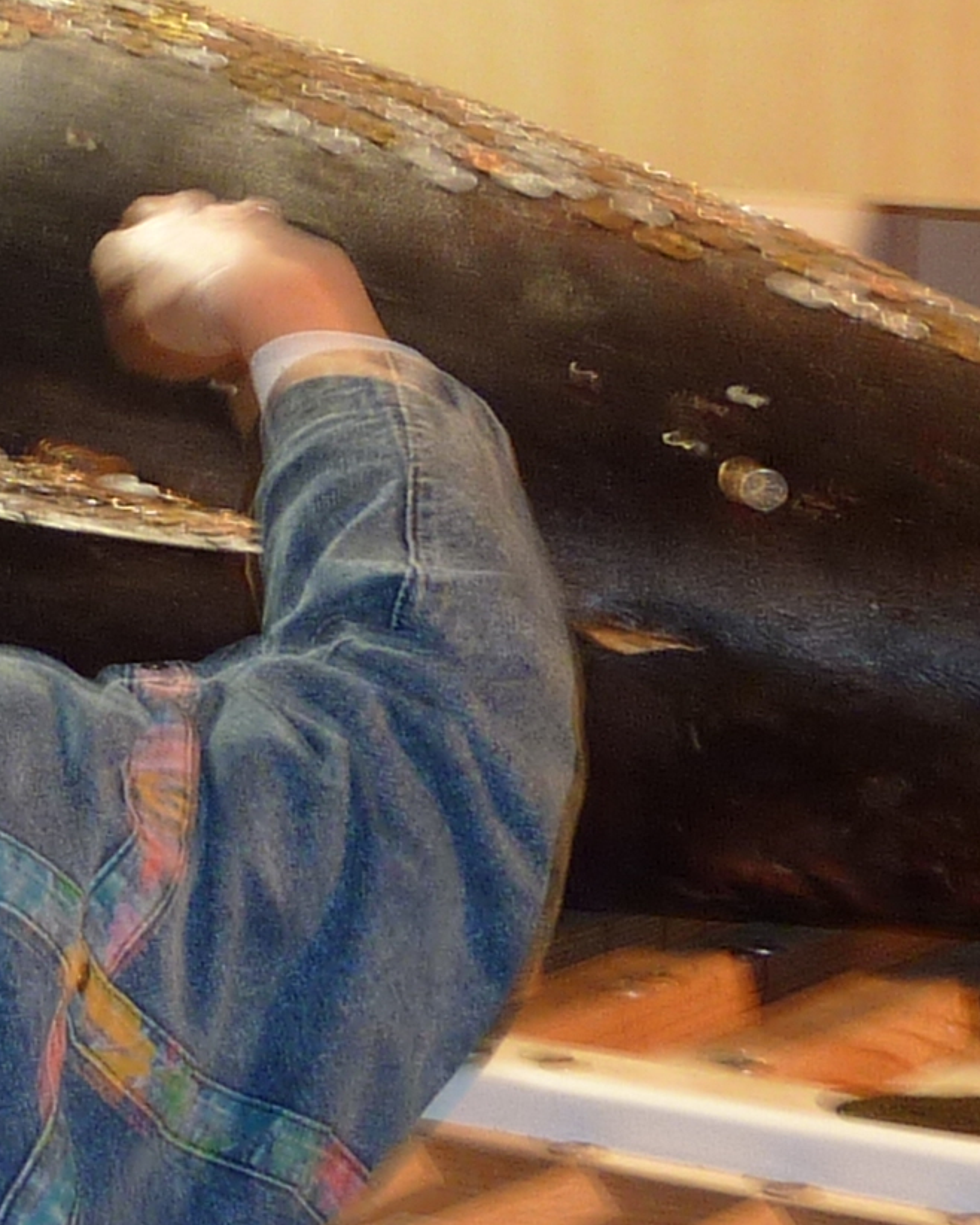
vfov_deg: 15.4
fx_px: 4494
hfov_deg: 12.1
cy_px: 164
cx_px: -274
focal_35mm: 124
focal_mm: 4.7
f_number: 3.4
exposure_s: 1/8
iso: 100
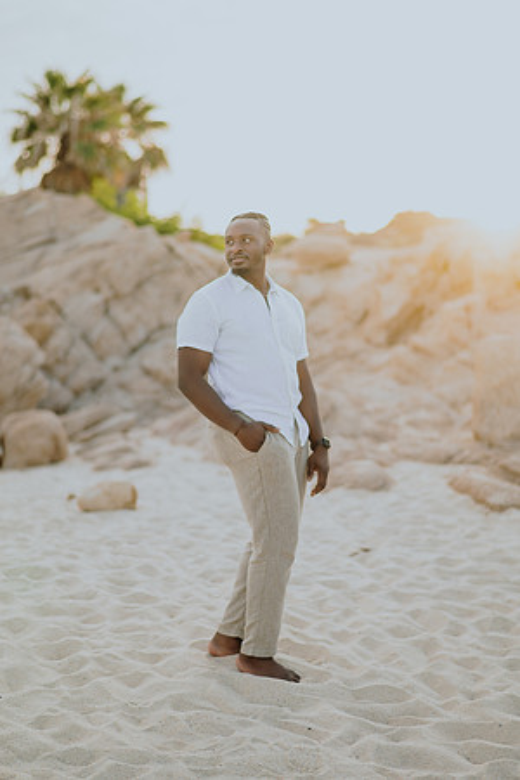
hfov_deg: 23.4
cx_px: 260
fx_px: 1257
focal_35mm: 58
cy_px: 390
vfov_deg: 34.5
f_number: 1.8
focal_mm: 58
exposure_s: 1/800
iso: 100
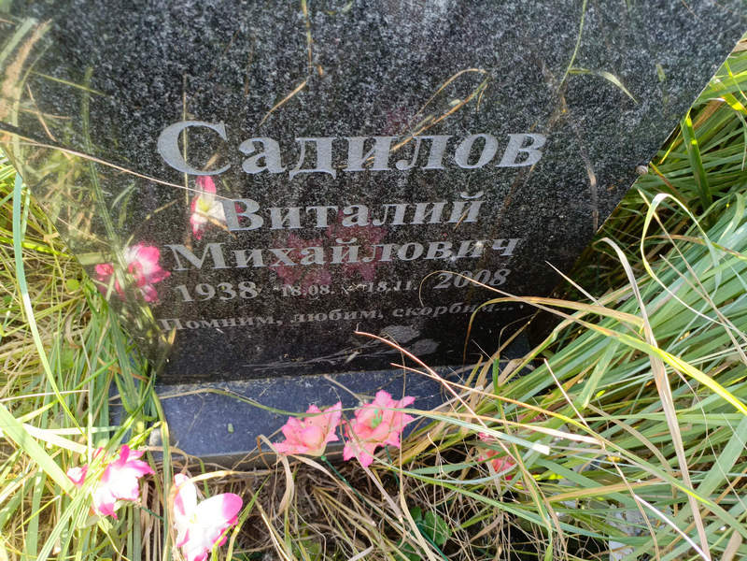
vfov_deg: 54.9
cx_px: 374
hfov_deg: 69.4
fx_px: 539
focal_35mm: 25
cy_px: 280
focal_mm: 4.76
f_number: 1.69
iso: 225
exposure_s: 1/120
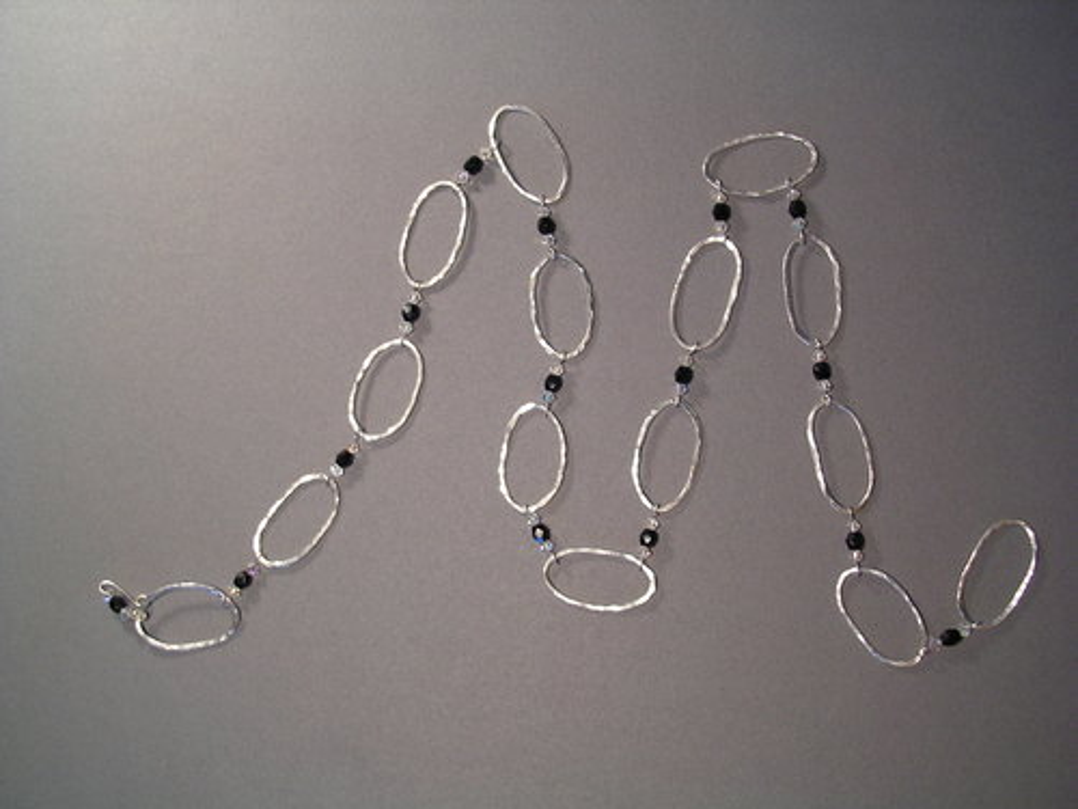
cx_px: 539
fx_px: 1183
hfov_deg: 49.0
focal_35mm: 38
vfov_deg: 37.7
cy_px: 404
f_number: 2.8
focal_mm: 5.8
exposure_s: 1/36.8
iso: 50
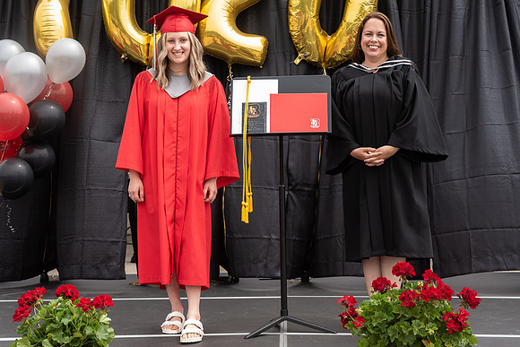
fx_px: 1053
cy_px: 160
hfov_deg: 27.7
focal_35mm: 73
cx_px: 260
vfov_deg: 18.7
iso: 500
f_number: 5.6
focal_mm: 56
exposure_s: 1/400
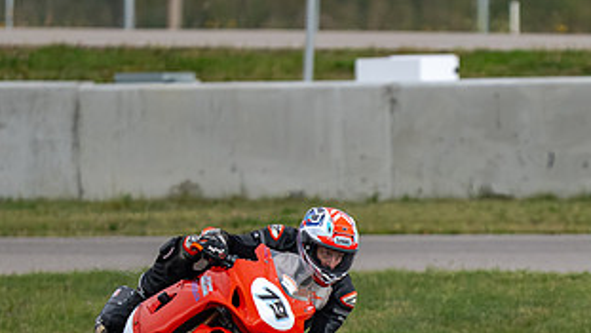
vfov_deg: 0.8
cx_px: 460
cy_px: 364
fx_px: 24292
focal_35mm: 1550
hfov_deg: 1.4
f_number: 6.3
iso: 800
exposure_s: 1/1250
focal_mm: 600
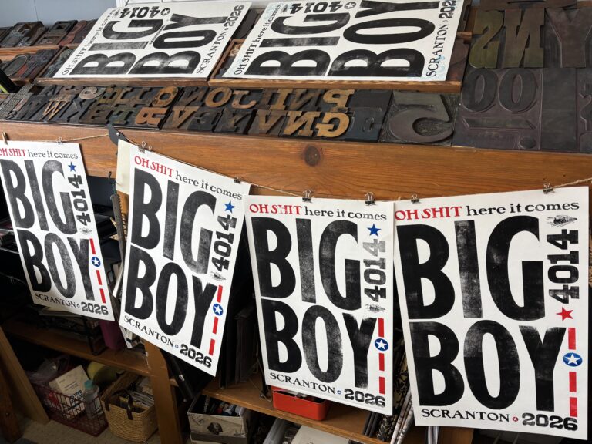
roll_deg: +1.7
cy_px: 222
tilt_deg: -21.3
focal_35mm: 26
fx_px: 445
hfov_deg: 67.3
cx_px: 296
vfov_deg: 53.1
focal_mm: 5.96
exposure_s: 1/120
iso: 100
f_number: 1.6
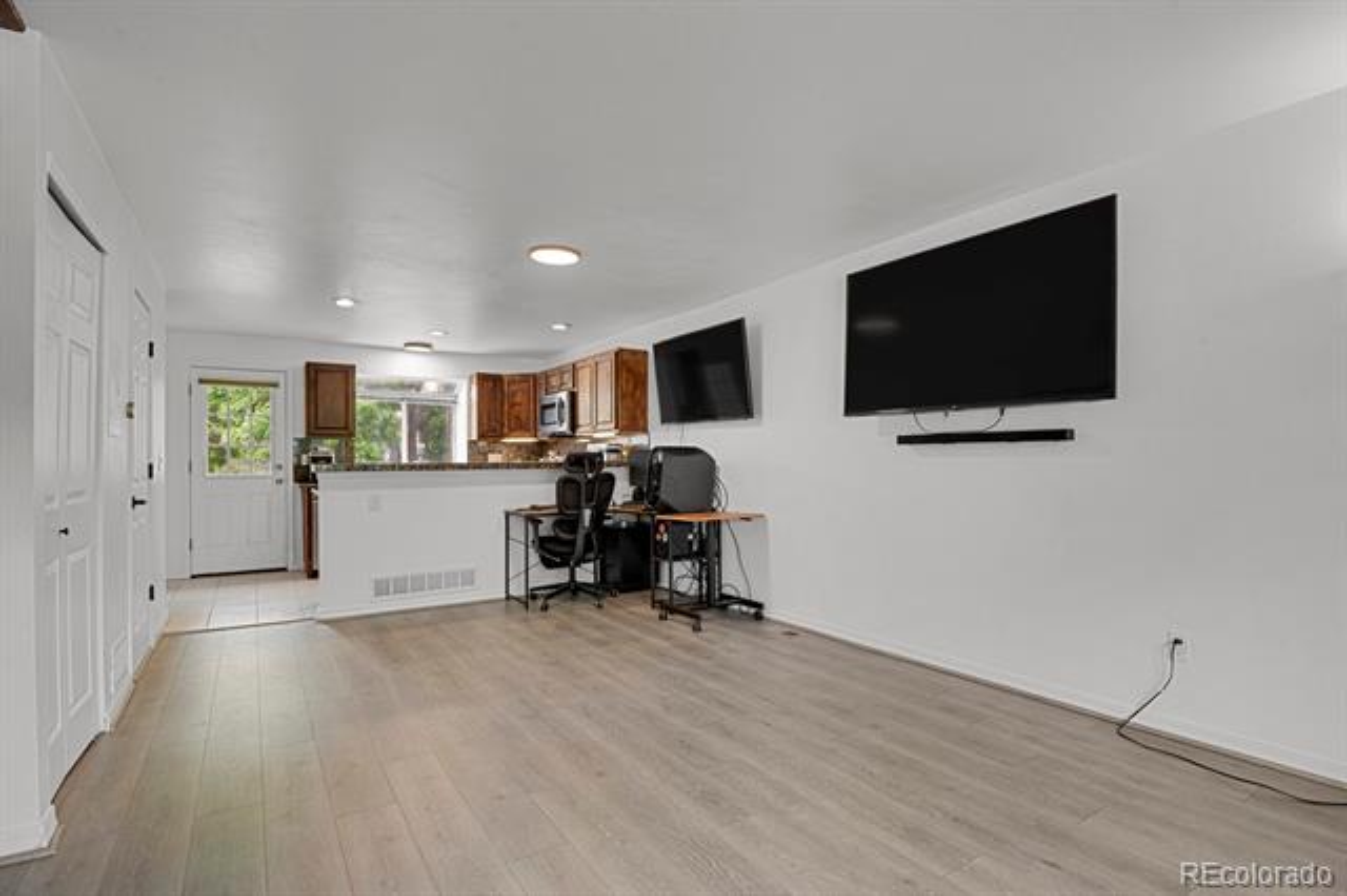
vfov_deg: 70.4
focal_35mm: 17
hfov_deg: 93.3
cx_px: 674
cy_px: 448
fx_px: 636
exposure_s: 2
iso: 250
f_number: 8
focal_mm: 17
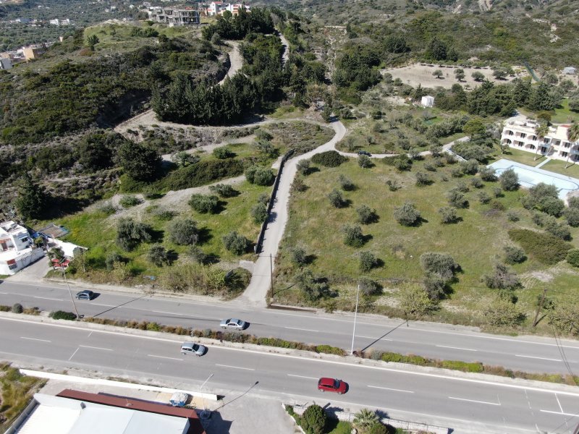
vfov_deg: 56.8
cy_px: 217
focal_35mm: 24
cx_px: 290
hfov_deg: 71.6
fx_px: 401
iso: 100
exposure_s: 1/1000
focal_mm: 4.39
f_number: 2.8
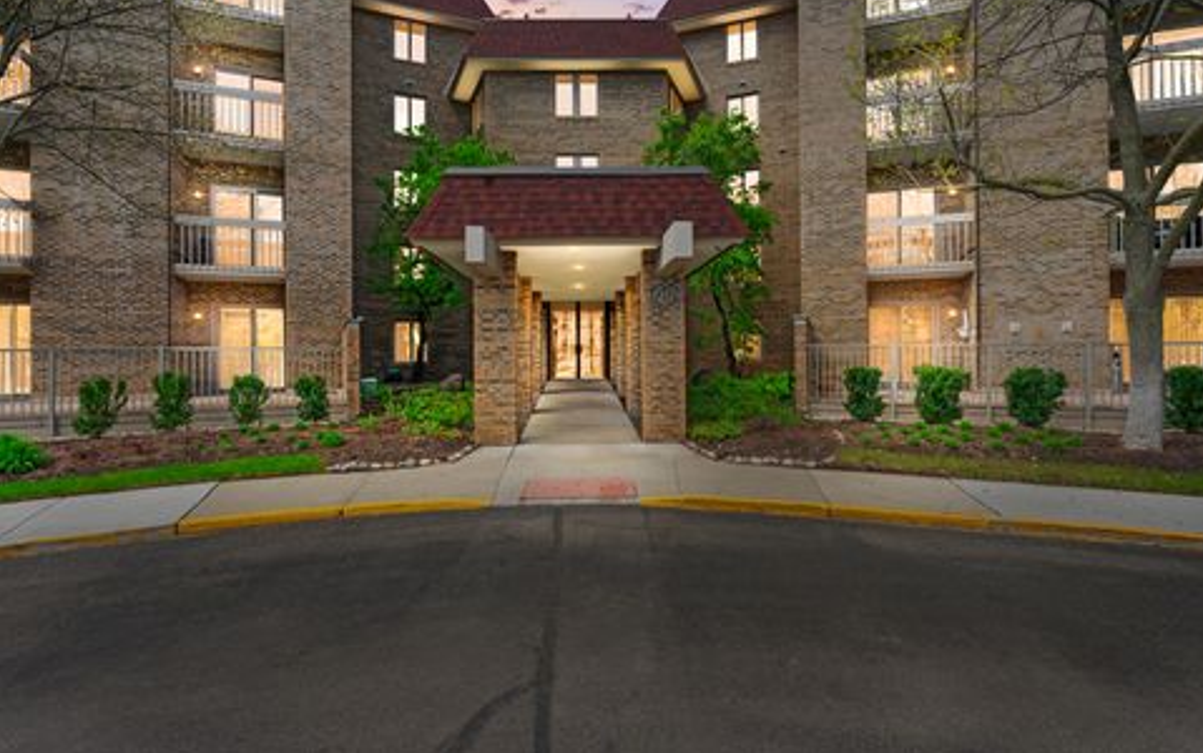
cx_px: 585
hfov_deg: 92.2
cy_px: 343
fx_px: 579
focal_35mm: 18
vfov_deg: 66.0
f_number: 9.5
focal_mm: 16.6
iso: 50
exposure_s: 1/20
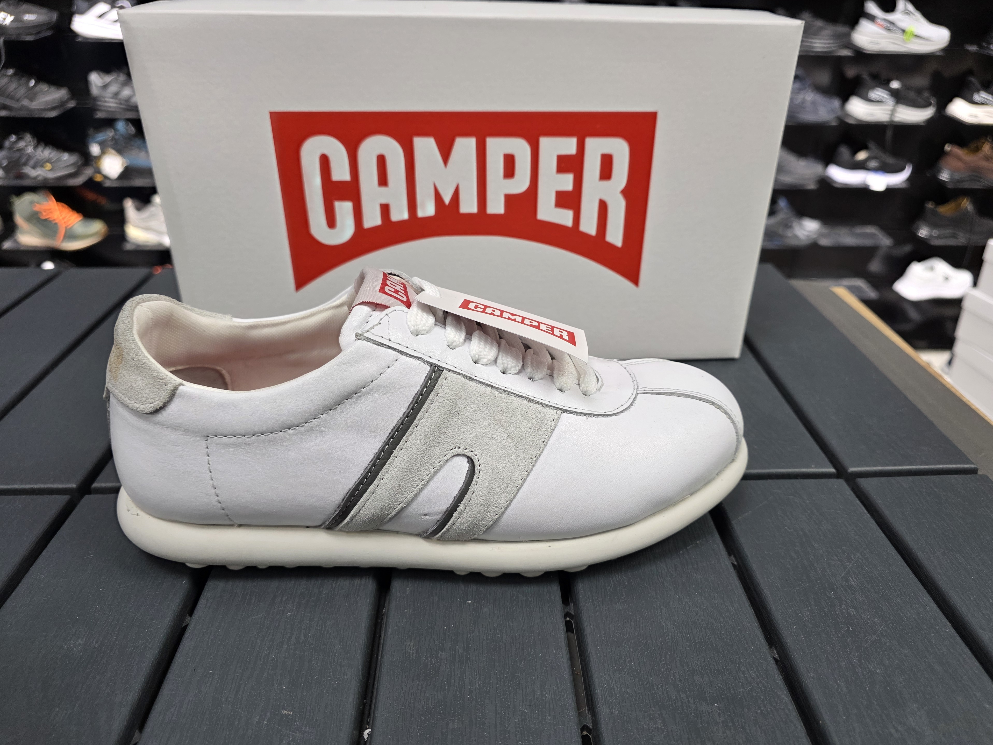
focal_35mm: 24
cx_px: 502
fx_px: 688
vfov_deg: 56.8
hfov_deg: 71.6
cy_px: 361
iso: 160
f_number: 1.7
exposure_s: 1/100
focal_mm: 6.3
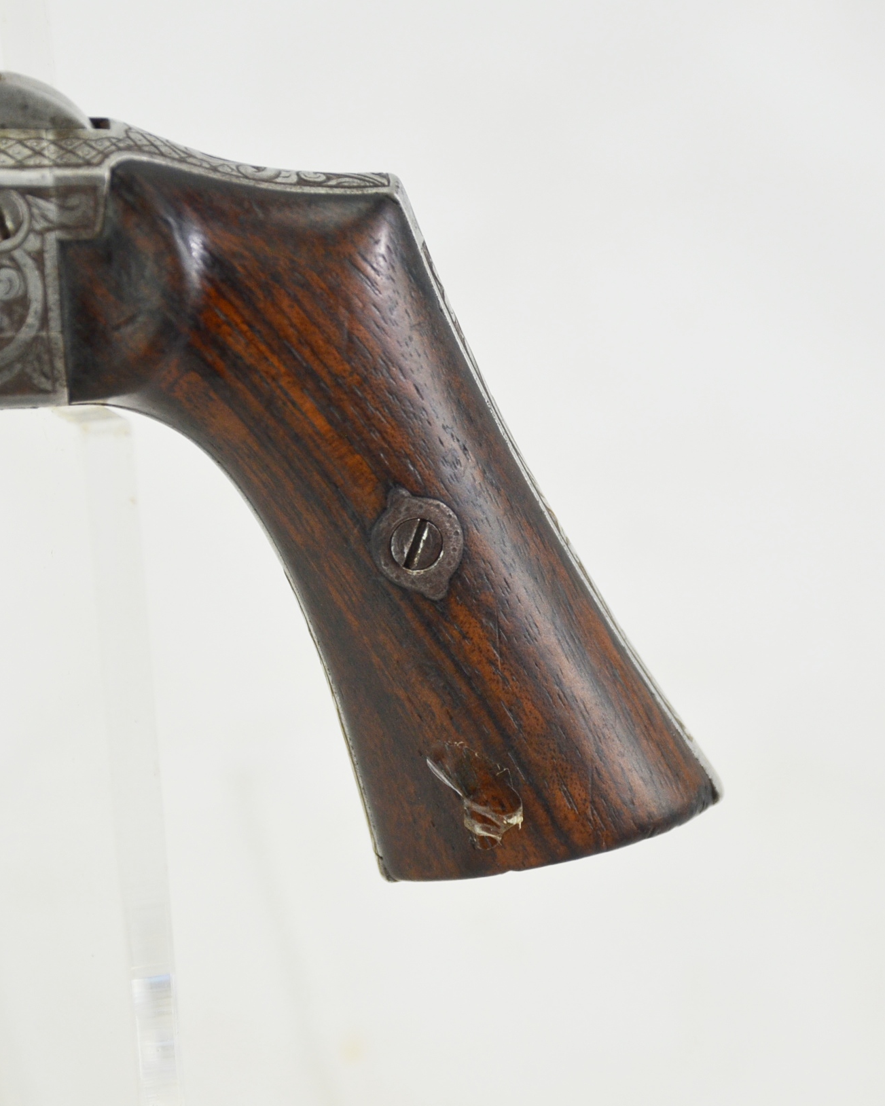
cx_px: 443
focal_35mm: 170
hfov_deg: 9.1
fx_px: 5566
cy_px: 553
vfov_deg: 11.4
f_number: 5.6
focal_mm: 80
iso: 560
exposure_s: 1/250
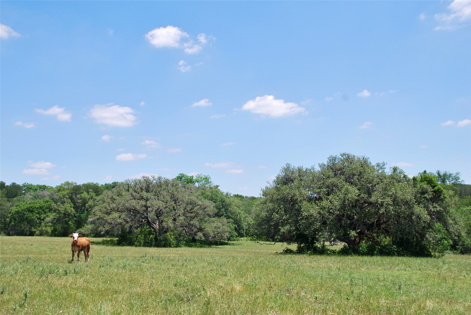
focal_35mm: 44
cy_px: 158
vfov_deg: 30.9
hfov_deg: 44.9
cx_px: 236
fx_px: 570
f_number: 8
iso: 100
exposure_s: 1/250
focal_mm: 29
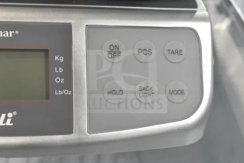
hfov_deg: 24.6
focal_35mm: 82
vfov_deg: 16.6
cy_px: 82
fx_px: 559
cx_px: 122
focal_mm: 55
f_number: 8
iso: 6400
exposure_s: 1/250
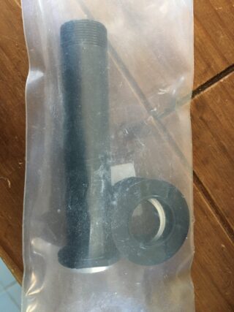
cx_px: 117
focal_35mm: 29
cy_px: 156
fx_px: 262
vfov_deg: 61.7
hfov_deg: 48.2
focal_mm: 4.15
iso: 200
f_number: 2.2
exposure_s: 1/33
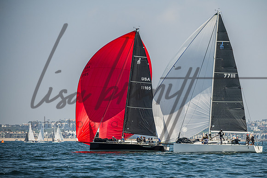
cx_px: 154
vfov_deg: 5.9
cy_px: 99
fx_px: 1734
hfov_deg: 8.8
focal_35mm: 234
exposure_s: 1/4000
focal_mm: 200
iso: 400
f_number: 5
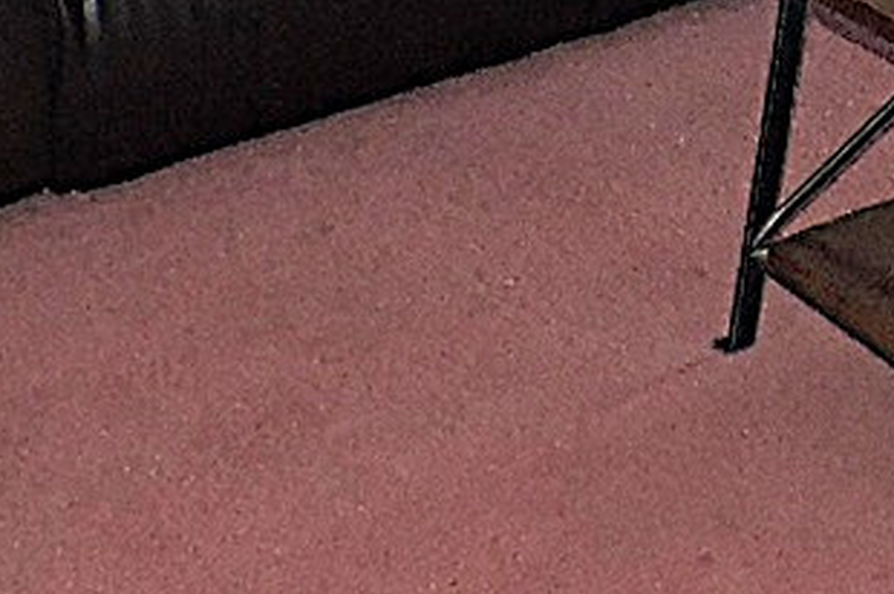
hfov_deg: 15.1
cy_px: -859
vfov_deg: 9.4
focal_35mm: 129
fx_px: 3200
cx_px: 1182
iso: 200
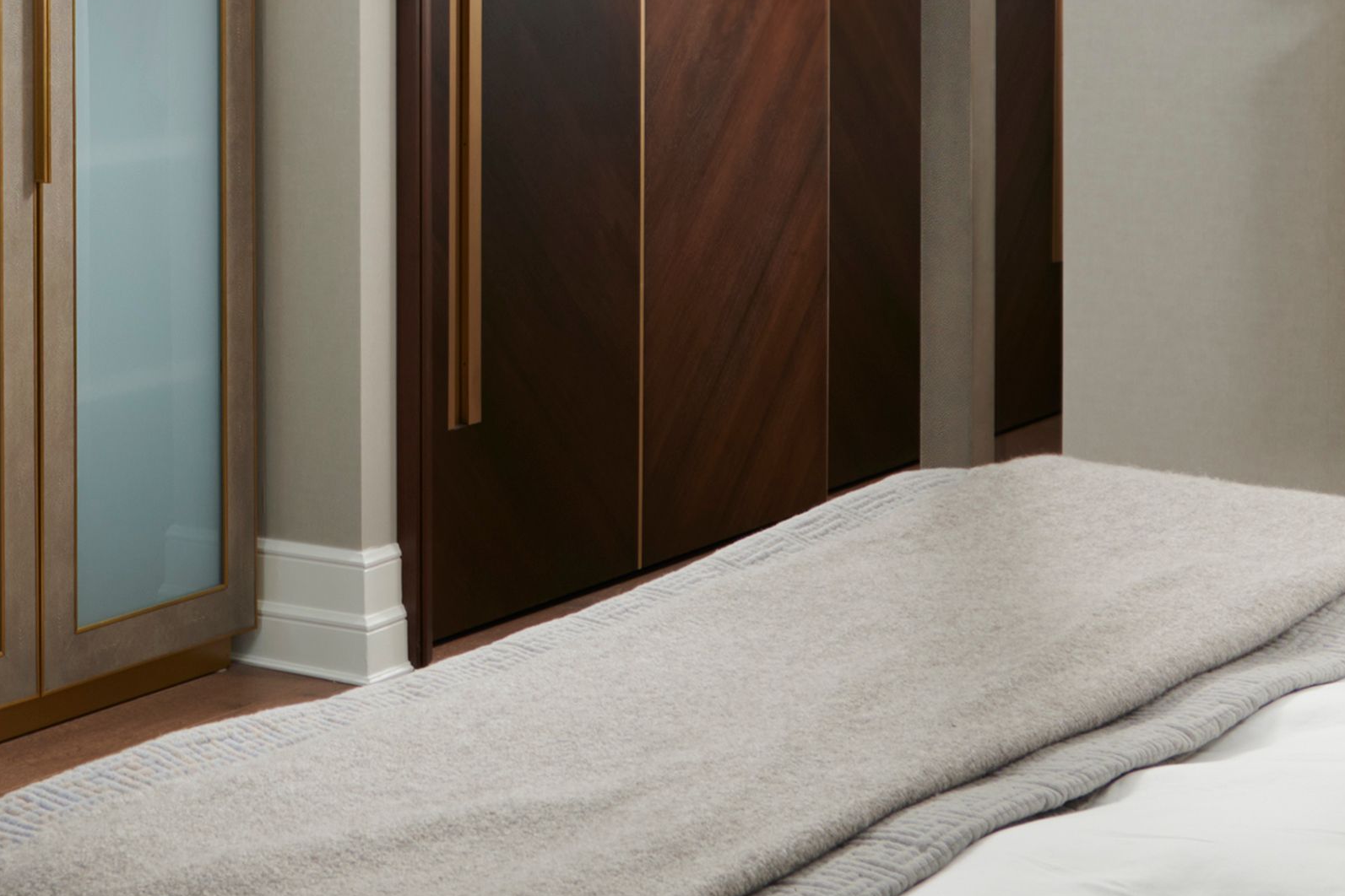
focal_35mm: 94
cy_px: -155
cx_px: 179
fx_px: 3512
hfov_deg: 21.3
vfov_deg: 14.1
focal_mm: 25
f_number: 10
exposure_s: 1/125
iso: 200
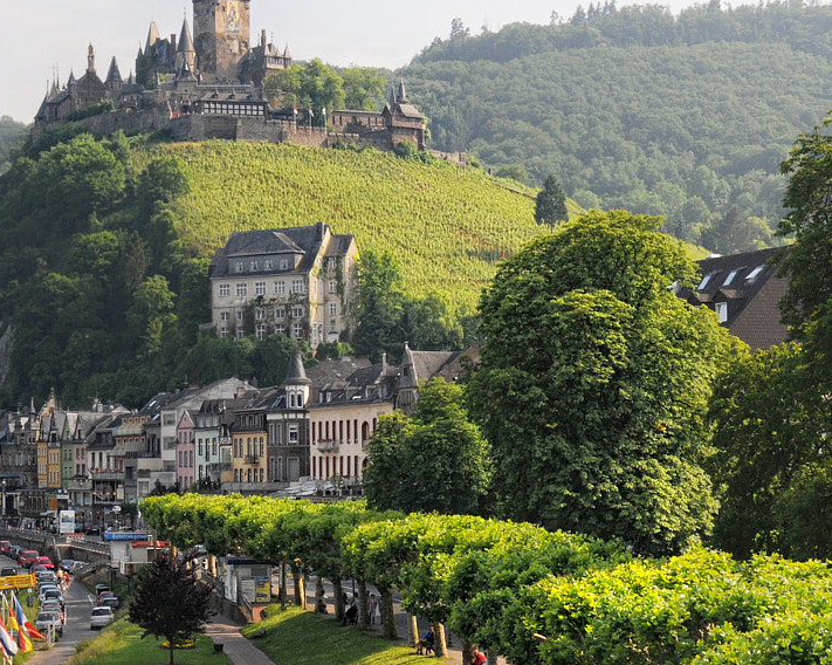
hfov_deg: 19.9
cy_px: 324
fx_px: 2338
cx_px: 136
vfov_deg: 16.2
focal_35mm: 95
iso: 200
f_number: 10
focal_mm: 30
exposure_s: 1/320
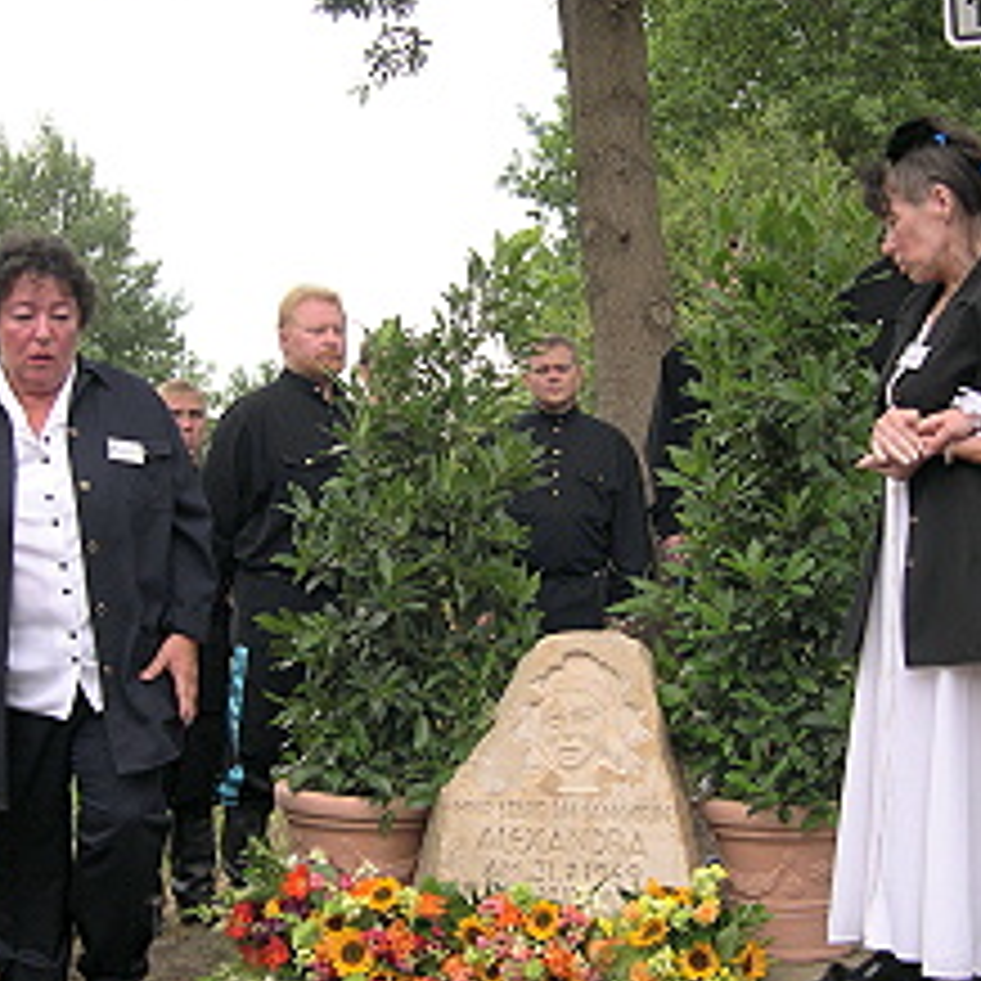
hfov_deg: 31.6
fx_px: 1731
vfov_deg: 31.6
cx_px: 446
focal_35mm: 54
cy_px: 554
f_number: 2.8
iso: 100
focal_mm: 8
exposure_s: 1/354
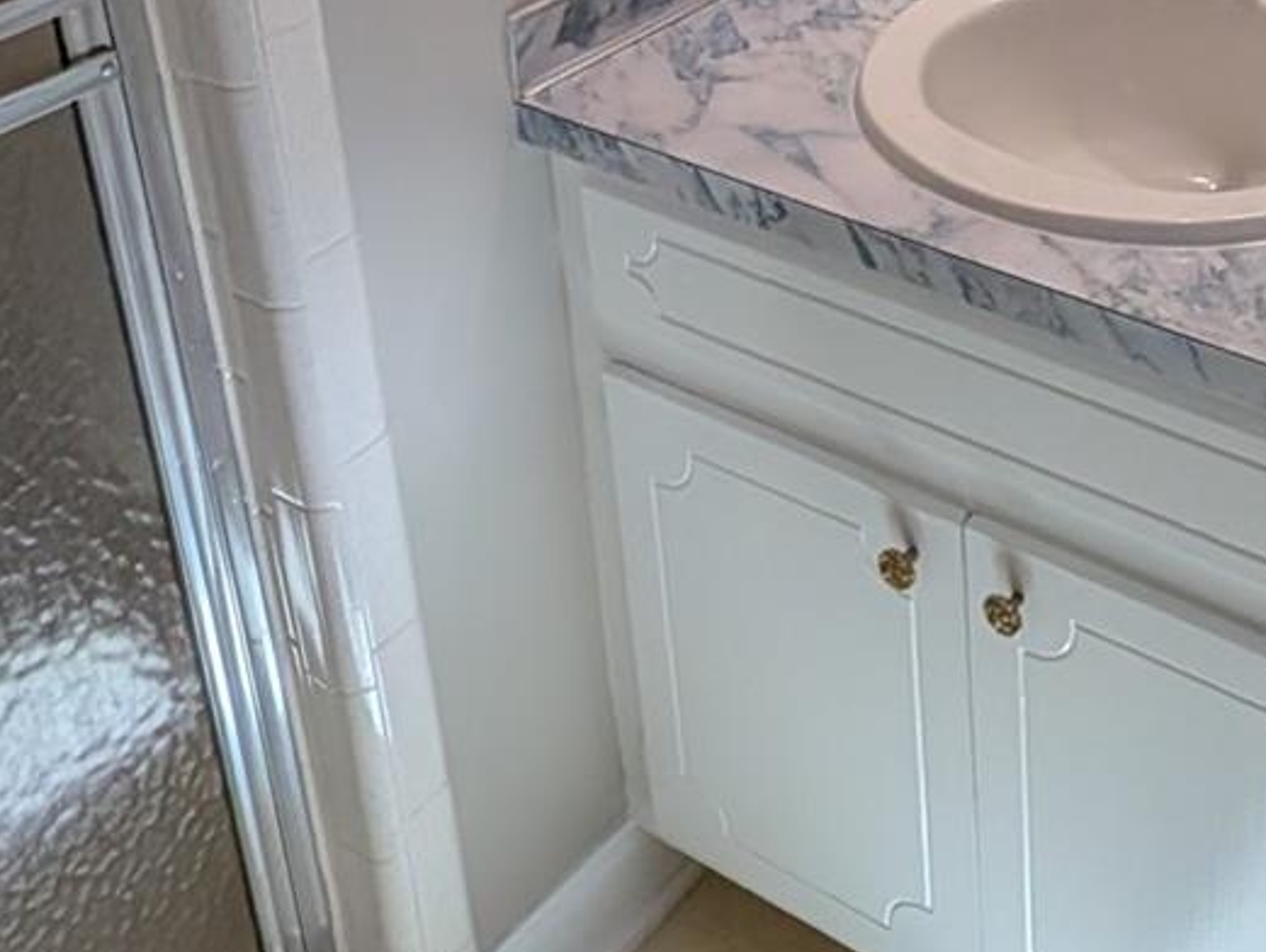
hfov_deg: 37.9
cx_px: 1118
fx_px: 1721
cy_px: -158
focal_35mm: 47
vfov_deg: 27.6
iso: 48
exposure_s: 1/382
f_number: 1.7
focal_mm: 2.02
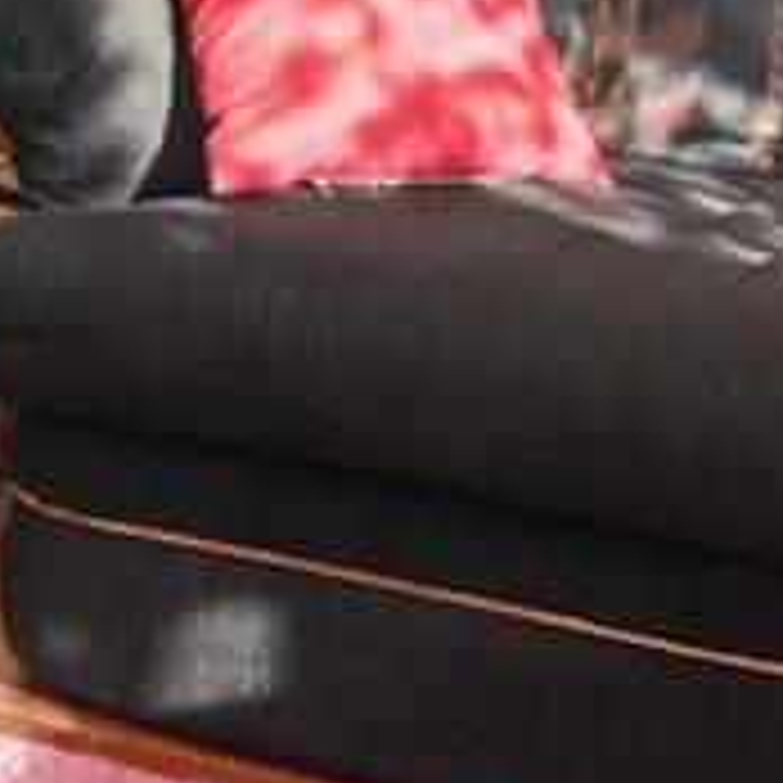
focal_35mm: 117
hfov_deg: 14.4
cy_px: -659
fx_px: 2994
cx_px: -198
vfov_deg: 13.3
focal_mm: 15
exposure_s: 1/4
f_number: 8
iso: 160
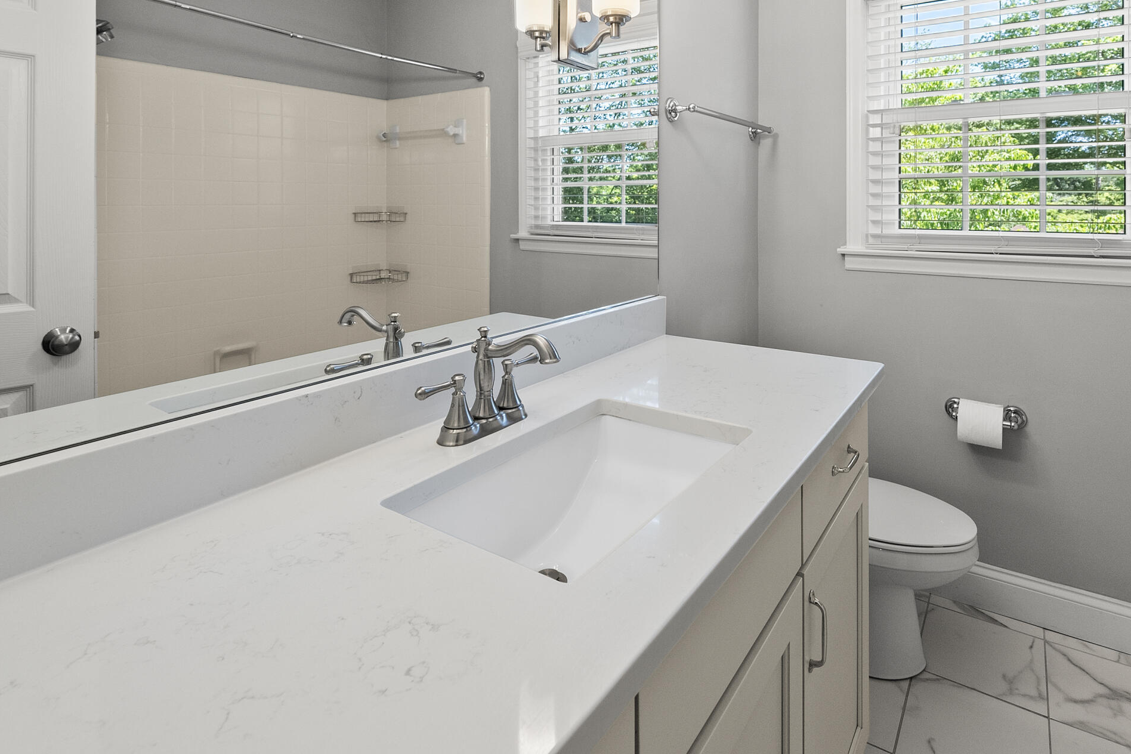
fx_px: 597
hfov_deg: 86.4
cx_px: 645
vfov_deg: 61.4
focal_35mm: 19
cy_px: 201
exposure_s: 1/15
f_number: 7.1
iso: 800
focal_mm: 12
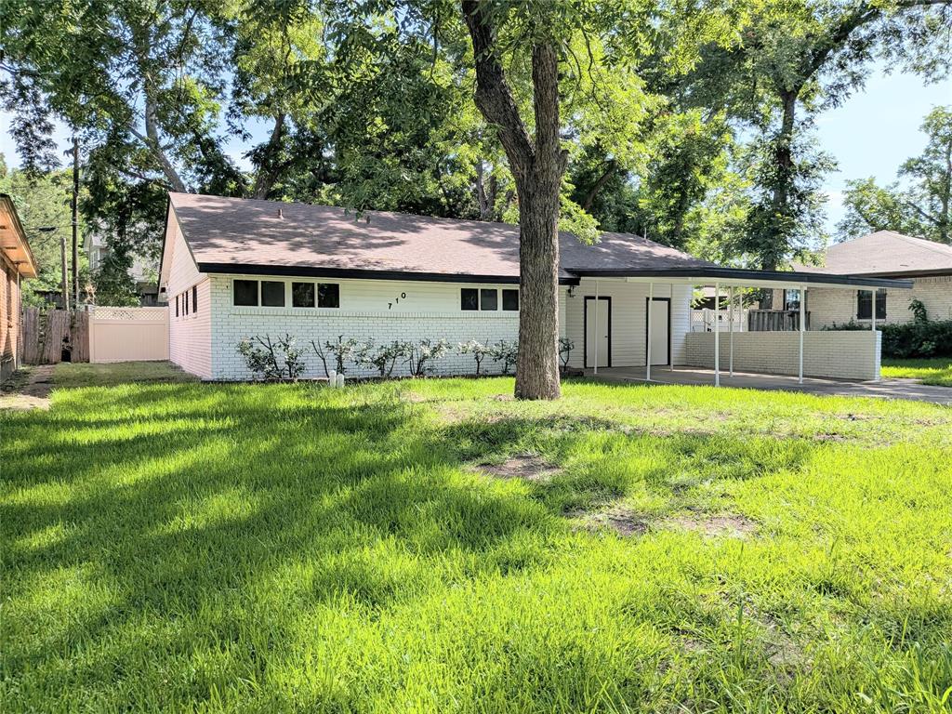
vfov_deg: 56.8
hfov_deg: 71.6
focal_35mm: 24
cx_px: 476
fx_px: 660
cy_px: 357
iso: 26
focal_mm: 4.53
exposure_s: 1/1337
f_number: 1.7
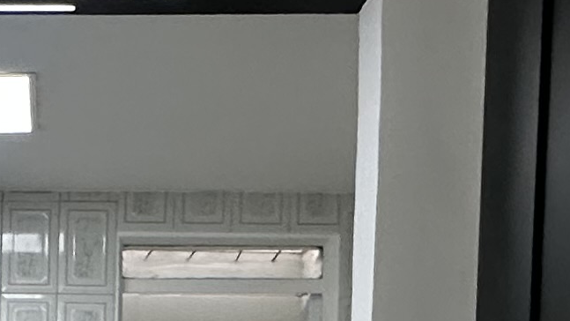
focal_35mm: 95
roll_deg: +0.5
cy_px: 587
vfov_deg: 11.7
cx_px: -6
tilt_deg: -3.5
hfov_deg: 21.6
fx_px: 1436
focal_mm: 2.22
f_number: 2.2
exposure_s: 1/120
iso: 200
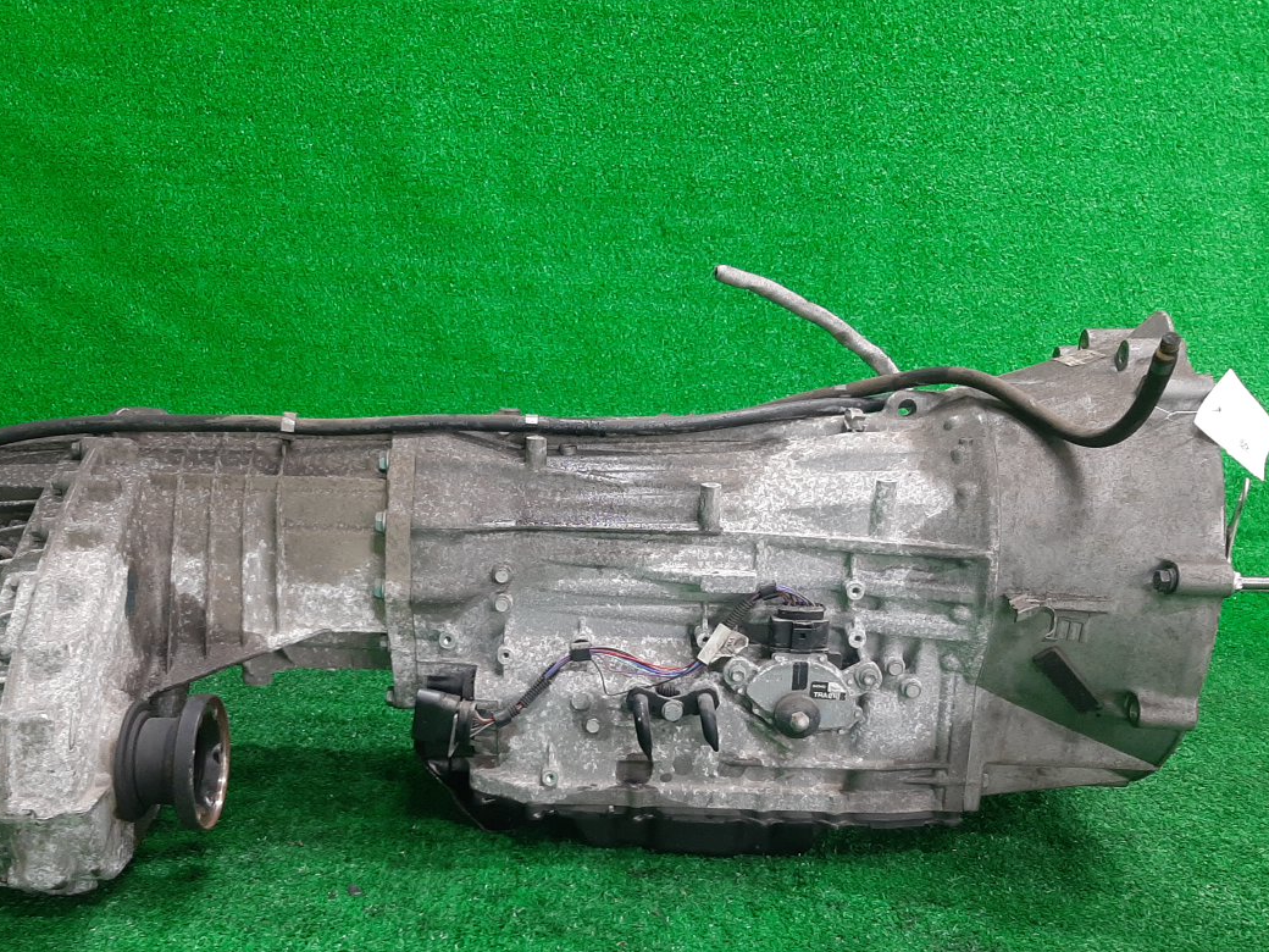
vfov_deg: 39.2
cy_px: 638
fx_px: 1320
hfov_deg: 51.2
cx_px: 558
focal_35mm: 36
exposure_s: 1/50
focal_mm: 3.93
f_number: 1.7
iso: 138
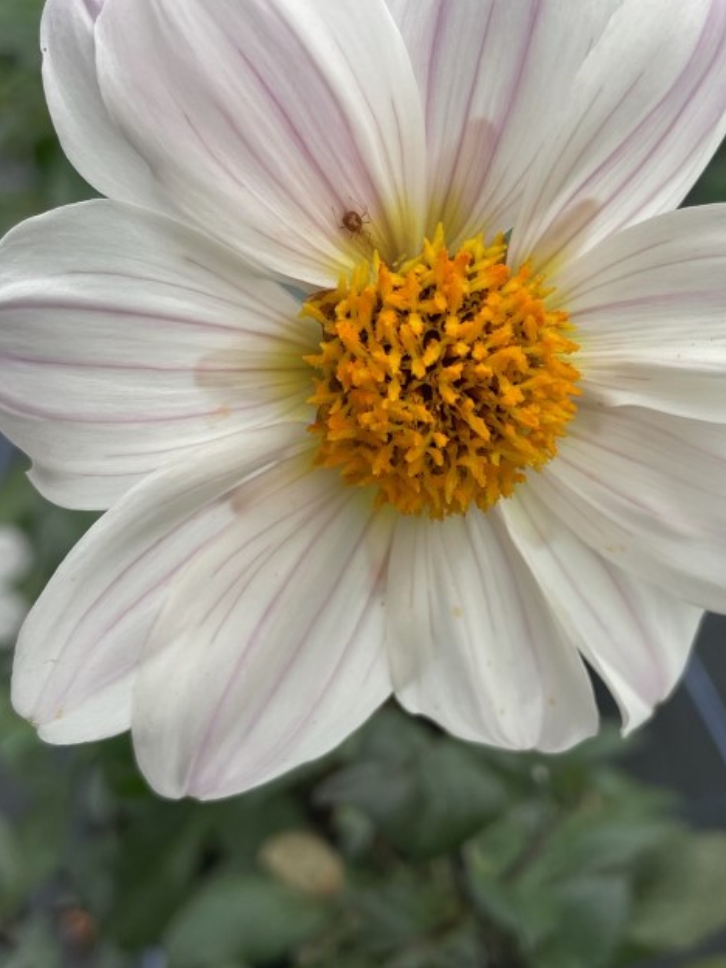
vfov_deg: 42.0
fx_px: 1258
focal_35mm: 45
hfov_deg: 32.2
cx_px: 397
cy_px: 441
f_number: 1.6
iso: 32
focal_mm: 4.2
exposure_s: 1/518
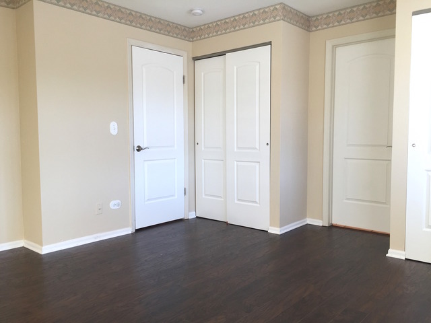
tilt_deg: -4.4
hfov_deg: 61.7
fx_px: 361
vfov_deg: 48.2
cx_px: 216
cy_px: 162
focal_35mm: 29
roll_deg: -1.0
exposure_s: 1/60
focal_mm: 4.15
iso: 32
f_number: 2.2
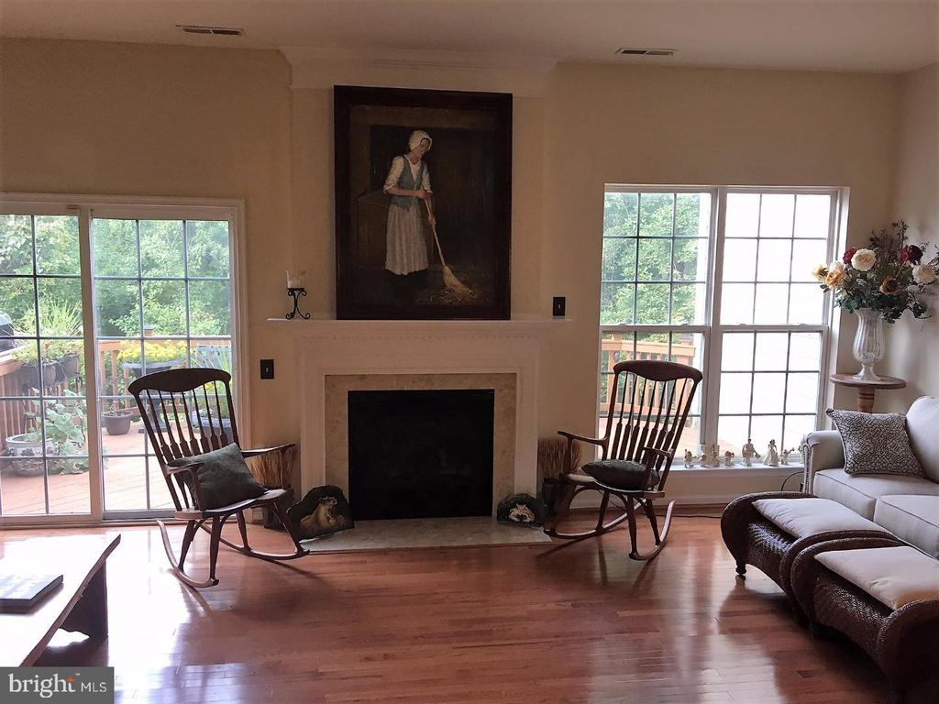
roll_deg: -0.1
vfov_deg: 48.2
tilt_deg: -7.3
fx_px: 787
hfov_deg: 61.7
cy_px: 352
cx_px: 470
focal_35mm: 29
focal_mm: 4.15
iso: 80
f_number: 2.2
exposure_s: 1/30
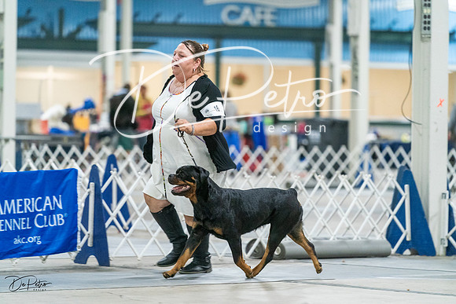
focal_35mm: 200
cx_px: 228
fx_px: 2534
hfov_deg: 10.3
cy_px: 152
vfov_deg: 6.9
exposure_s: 1/250
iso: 6400
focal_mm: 200
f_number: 3.2
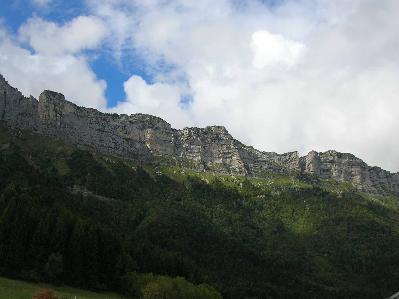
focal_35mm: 46
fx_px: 530
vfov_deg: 31.5
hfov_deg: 41.3
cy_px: 150
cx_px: 200
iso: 50
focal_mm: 7.7
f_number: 5.4
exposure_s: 1/435
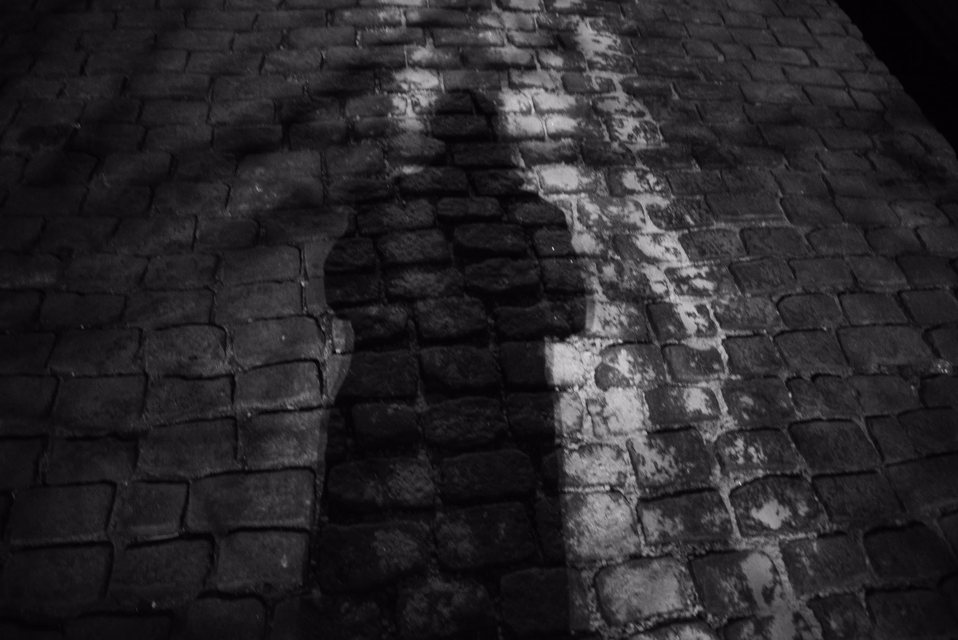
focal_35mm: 24
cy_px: 320
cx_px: 479
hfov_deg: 73.7
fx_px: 639
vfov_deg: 53.2
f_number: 3.5
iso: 6400
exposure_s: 1/30
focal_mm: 24
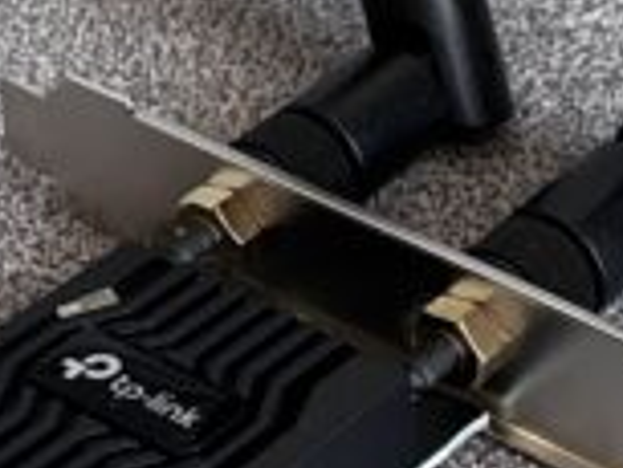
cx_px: 428
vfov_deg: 8.5
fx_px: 3134
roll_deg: +0.3
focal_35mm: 174
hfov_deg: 11.3
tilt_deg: -37.8
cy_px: 183
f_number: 1.6
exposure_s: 1/60
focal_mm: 5.96
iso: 400
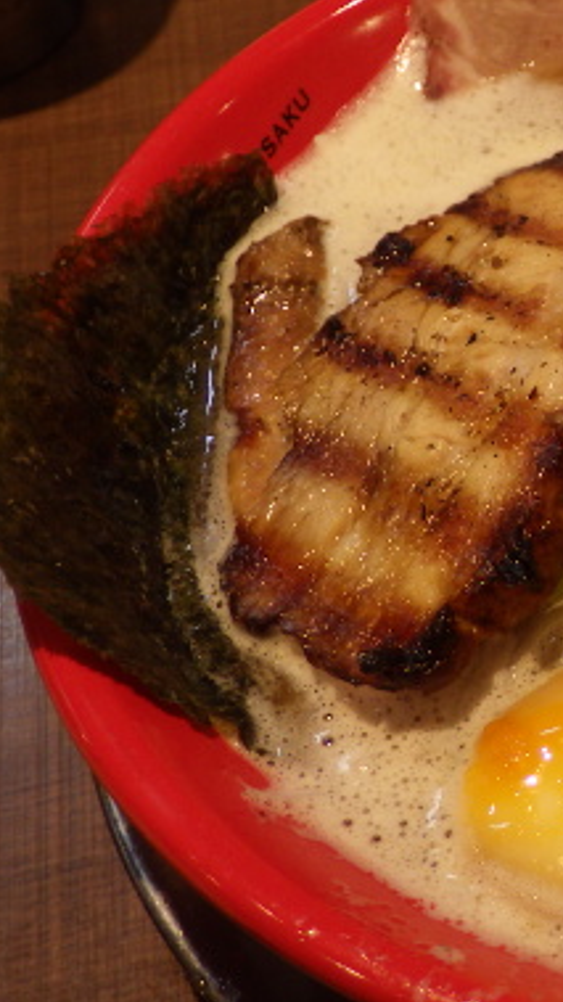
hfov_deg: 14.0
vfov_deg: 26.2
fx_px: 2151
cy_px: 436
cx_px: 833
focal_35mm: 81
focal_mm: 7.9
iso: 200
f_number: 2.9
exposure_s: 1/60
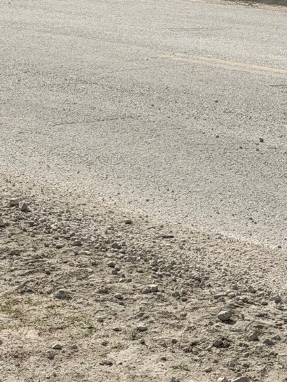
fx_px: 1491
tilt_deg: +0.6
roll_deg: +0.4
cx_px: 159
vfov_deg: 14.1
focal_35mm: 135
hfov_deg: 11.0
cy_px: -102
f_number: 1.78
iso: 64
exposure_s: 1/11364
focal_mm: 6.76
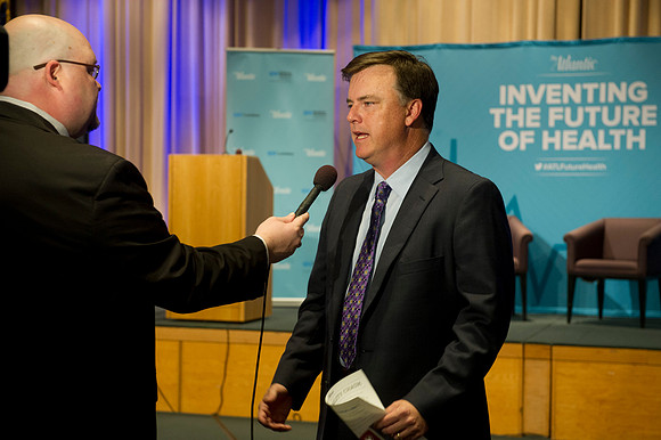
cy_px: 220
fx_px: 1211
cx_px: 330
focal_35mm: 66
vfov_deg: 20.6
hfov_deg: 30.5
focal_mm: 66
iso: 2500
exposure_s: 1/100
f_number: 5
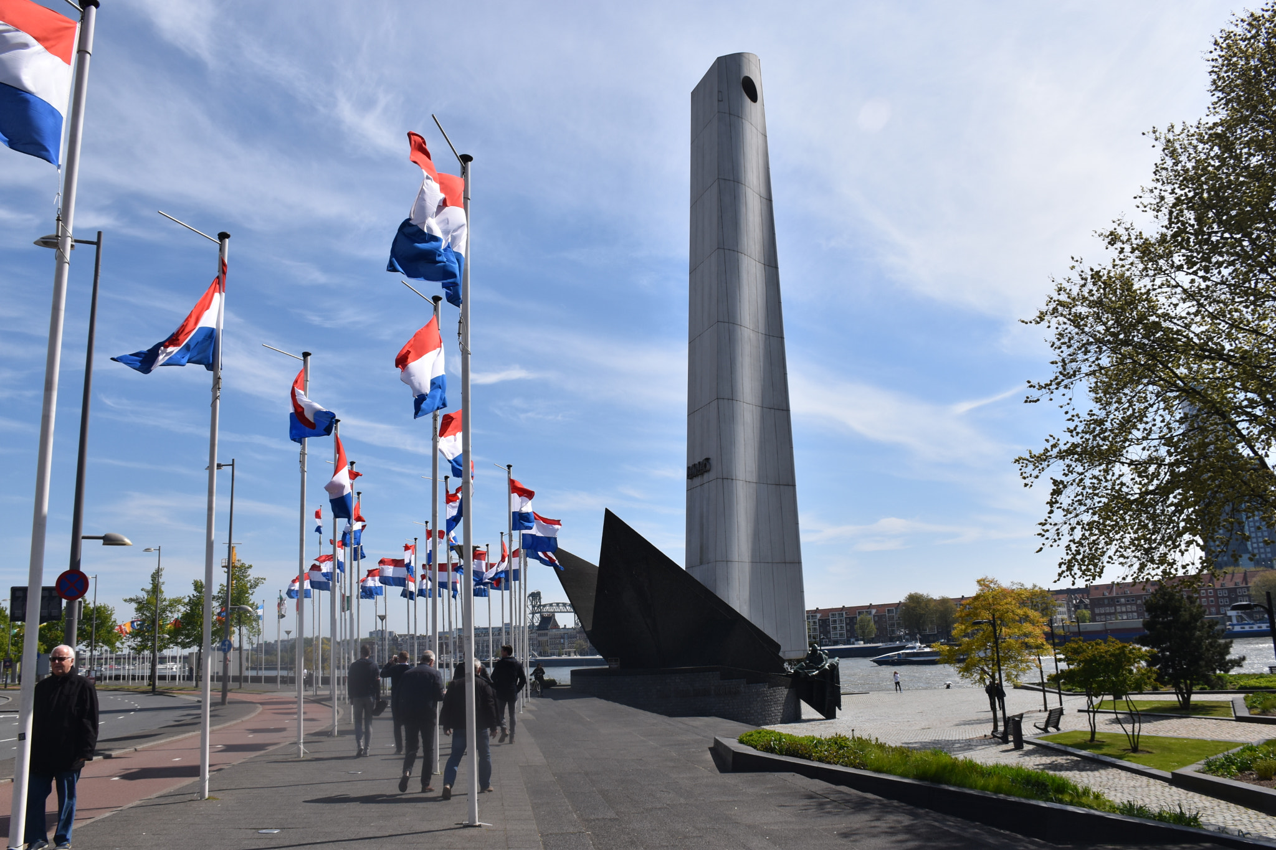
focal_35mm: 27
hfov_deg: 67.4
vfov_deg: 47.9
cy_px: 425
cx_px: 638
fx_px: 957
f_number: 11
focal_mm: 18
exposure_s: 1/500
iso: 200
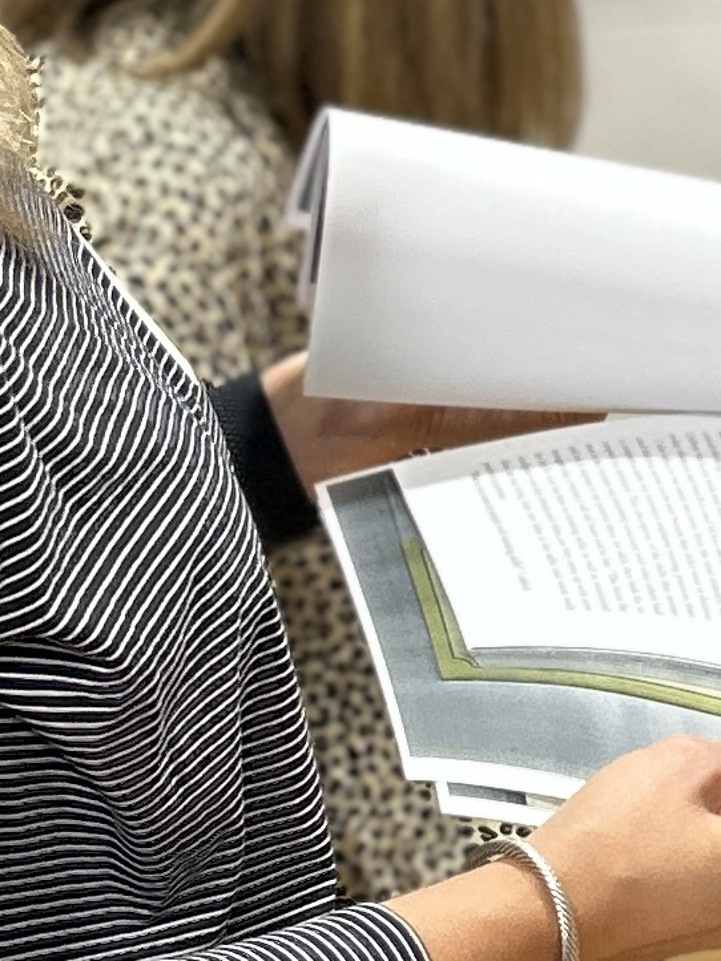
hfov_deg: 9.8
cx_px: 1173
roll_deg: +1.2
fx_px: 4028
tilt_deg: -10.6
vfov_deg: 13.6
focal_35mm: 145
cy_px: 420
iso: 100
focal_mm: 5.7
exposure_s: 1/62
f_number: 1.5
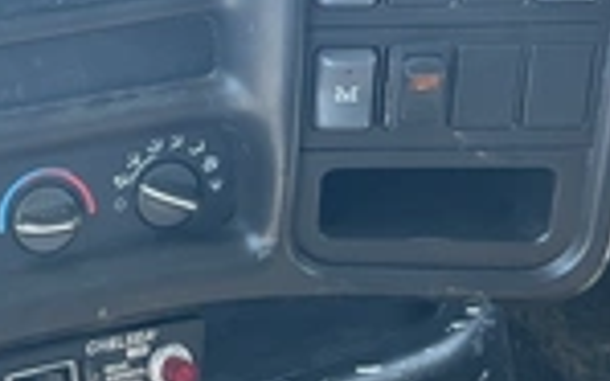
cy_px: 70
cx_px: -25
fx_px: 1230
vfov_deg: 17.4
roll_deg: +3.0
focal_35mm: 74
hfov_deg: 26.1
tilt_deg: -27.8
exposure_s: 1/95
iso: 125
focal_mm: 5.1
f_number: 1.6
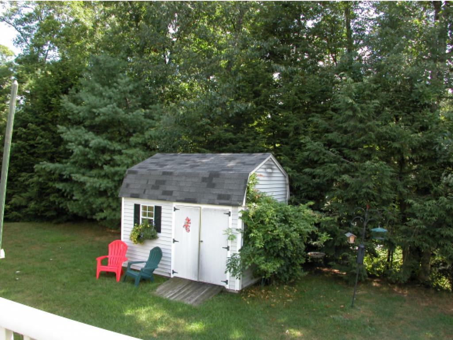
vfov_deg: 40.7
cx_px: 226
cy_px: 170
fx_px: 458
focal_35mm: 35
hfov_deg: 52.6
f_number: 3.5
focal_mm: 8.9
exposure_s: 1/108
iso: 100
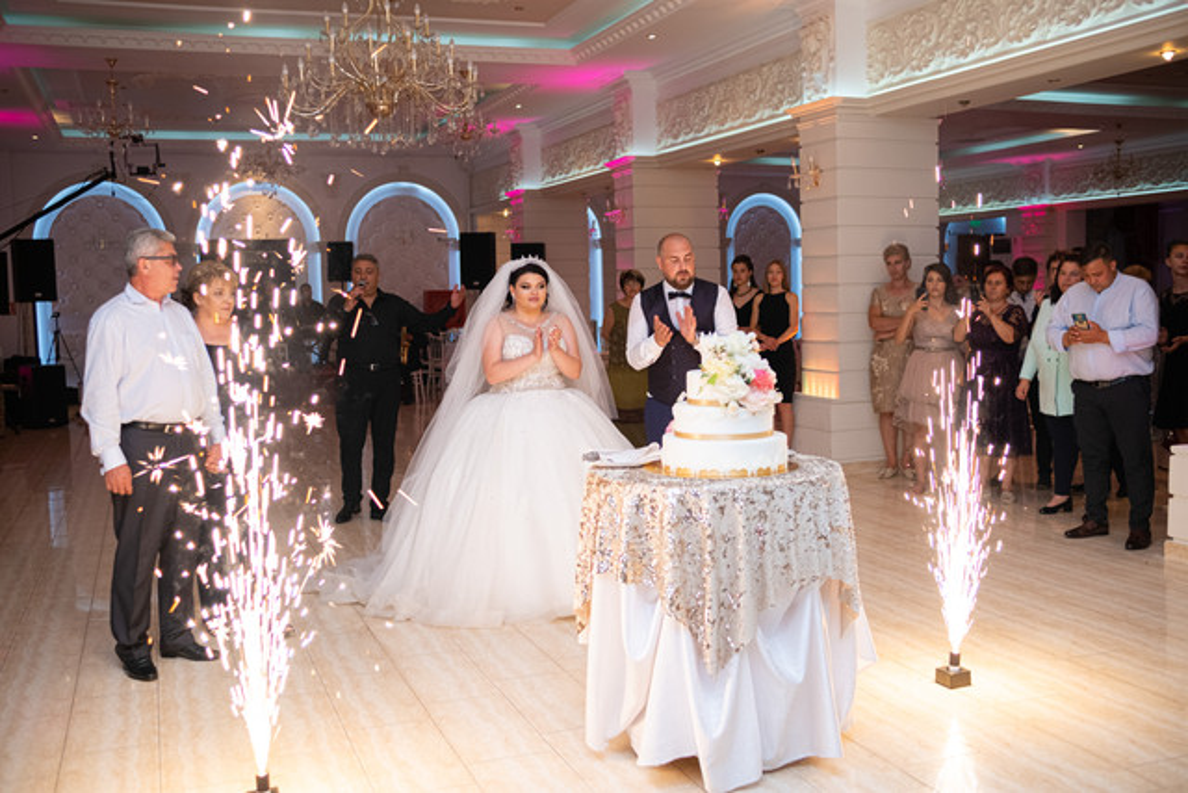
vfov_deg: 37.9
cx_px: 594
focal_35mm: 35
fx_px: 1155
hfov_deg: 54.4
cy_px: 396
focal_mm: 23
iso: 640
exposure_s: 1/125
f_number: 2
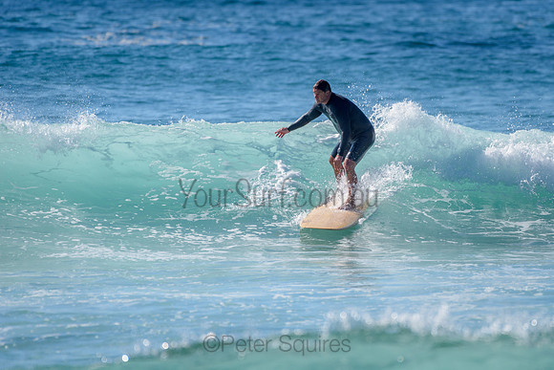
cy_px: 174
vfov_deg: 2.2
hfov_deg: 3.4
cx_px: 340
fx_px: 9433
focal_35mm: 613
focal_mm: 500
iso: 160
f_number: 5.6
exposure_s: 1/2000
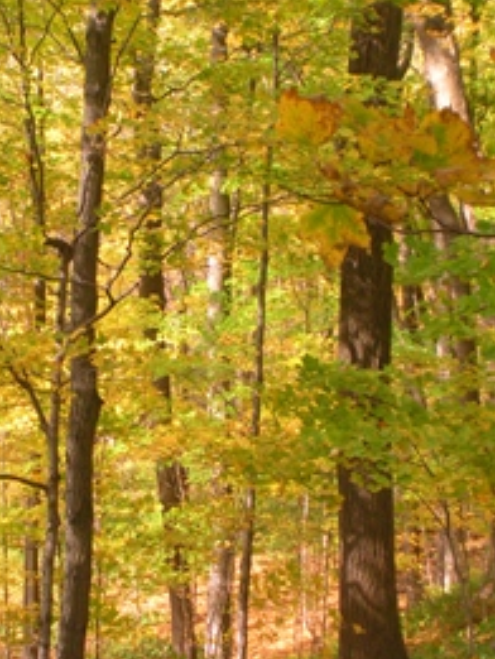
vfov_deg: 19.4
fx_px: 1924
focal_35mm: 101
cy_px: 275
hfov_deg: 14.6
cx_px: 179
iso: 163
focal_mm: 7.7
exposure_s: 1/118
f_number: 4
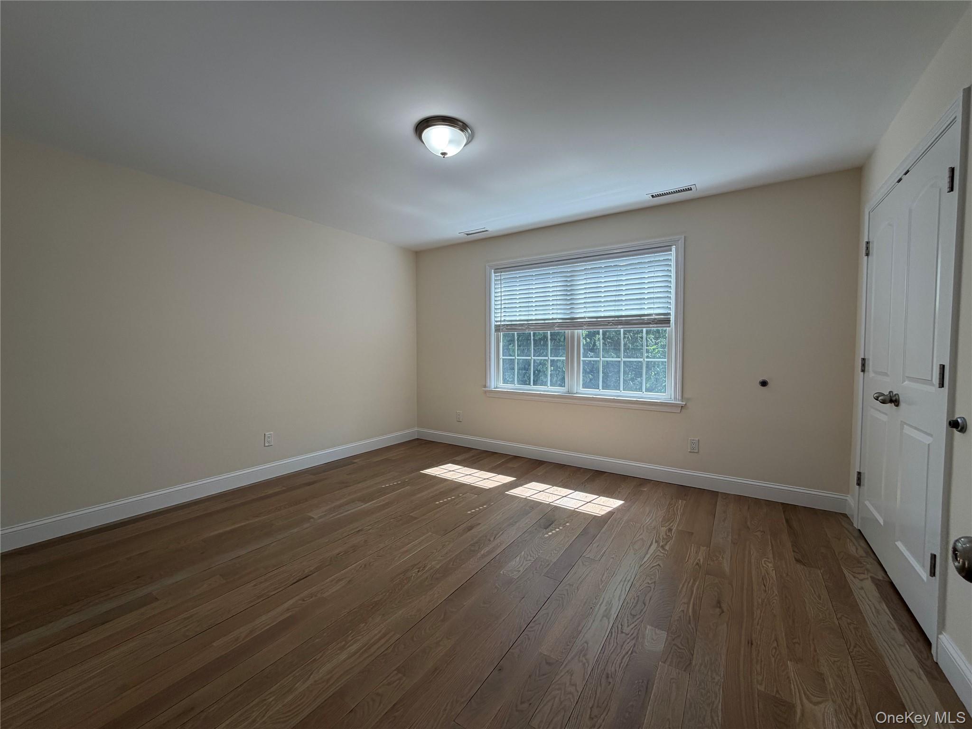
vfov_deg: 85.7
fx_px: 393
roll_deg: +0.0
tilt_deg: -2.4
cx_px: 486
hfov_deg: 102.1
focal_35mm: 14
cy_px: 364
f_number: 2.2
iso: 50
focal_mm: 2.22
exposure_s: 1/120
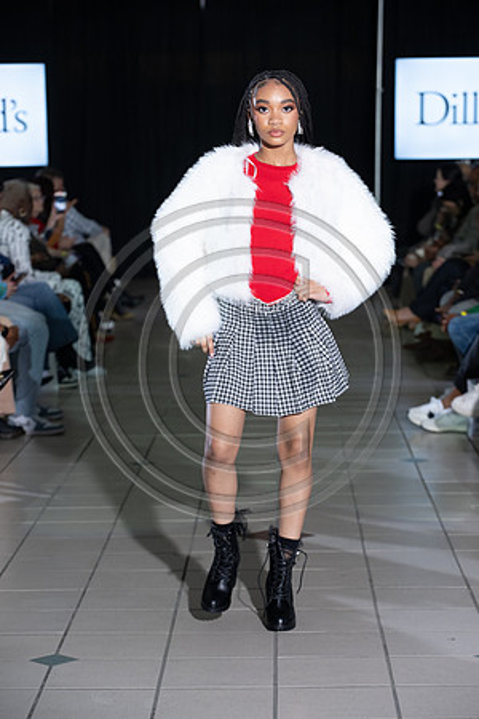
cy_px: 360
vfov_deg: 20.0
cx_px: 240
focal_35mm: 102
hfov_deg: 13.4
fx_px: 2036
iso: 1250
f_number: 5
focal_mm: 102
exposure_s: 1/160
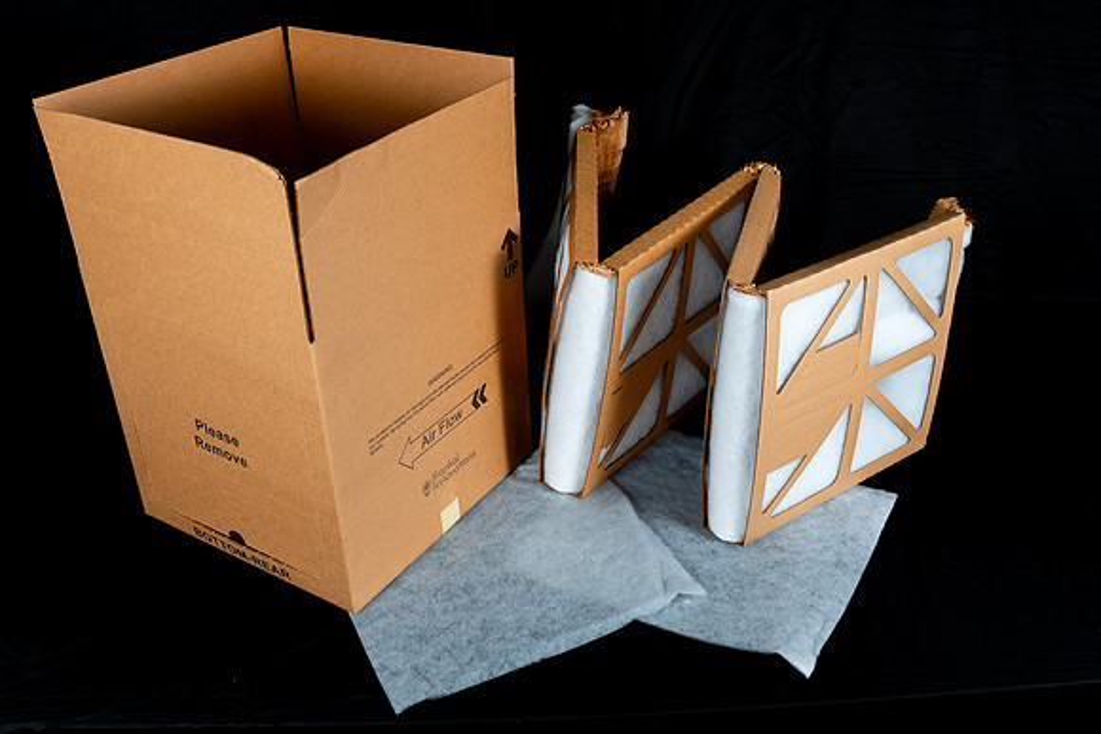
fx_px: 1101
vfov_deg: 36.9
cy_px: 367
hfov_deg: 53.1
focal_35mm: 36
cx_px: 550
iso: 160
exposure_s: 1/125
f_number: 8
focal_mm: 36
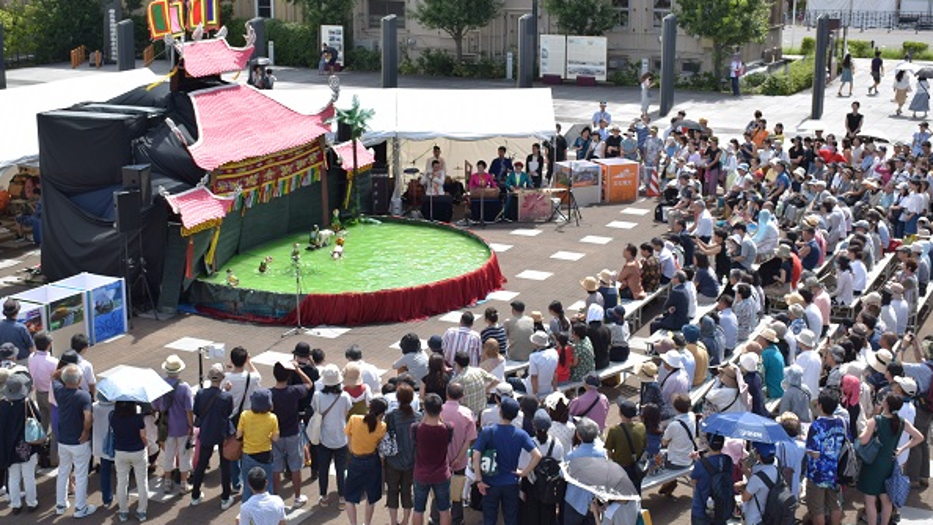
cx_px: 466
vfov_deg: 22.2
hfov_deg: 38.5
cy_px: 234
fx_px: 1336
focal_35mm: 54
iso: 100
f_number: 9
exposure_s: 1/200
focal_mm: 34
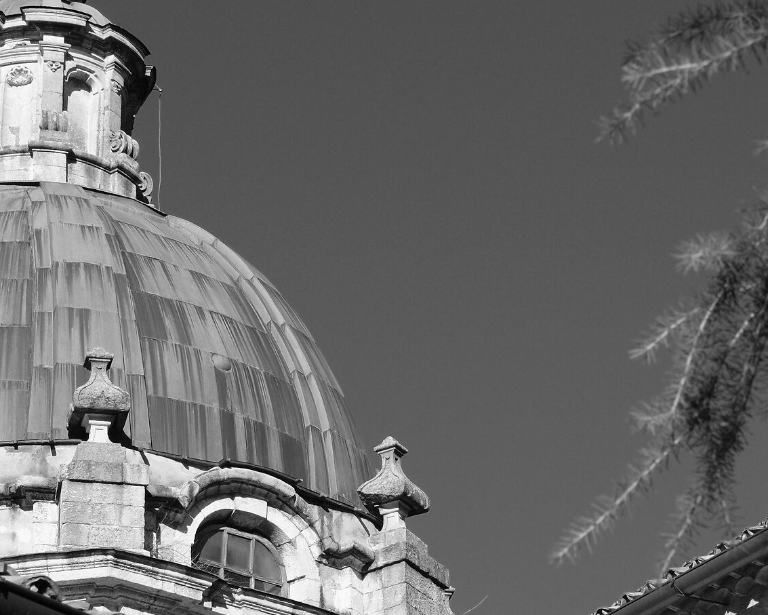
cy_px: 265
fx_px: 3524
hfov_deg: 12.4
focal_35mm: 155
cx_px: 305
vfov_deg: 10.0
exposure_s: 1/250
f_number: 11
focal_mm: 52.1
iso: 400
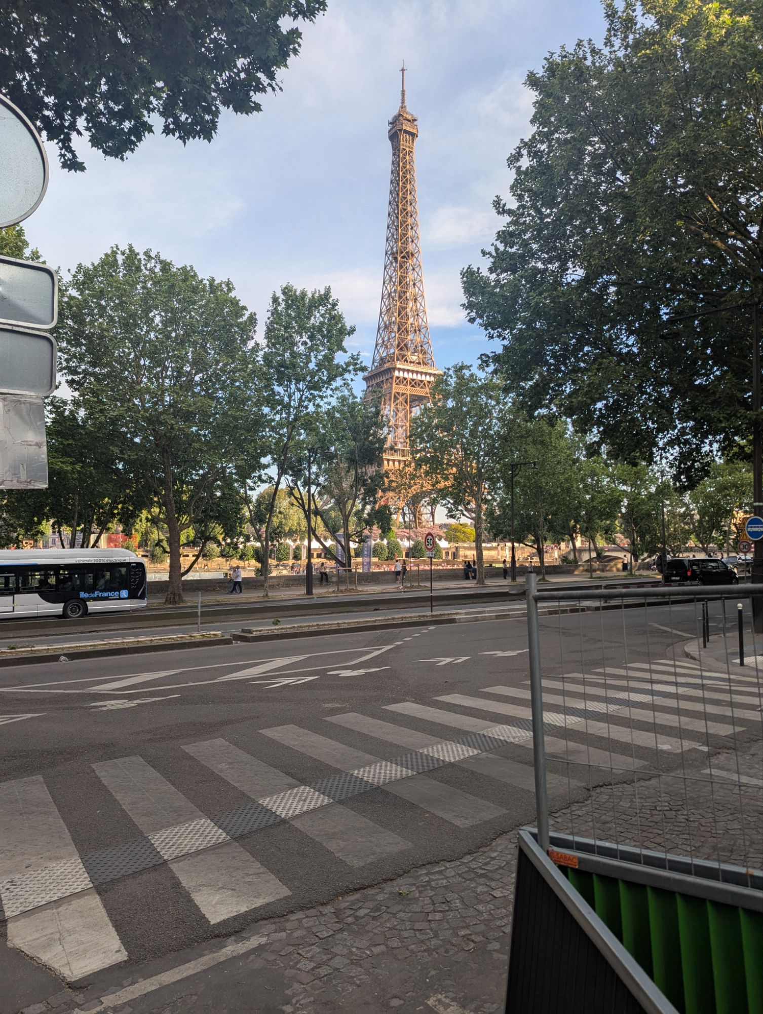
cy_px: 507
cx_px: 382
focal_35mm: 24
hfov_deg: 56.9
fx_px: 704
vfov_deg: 71.5
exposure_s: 1/625
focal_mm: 6.81
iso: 43
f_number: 1.85
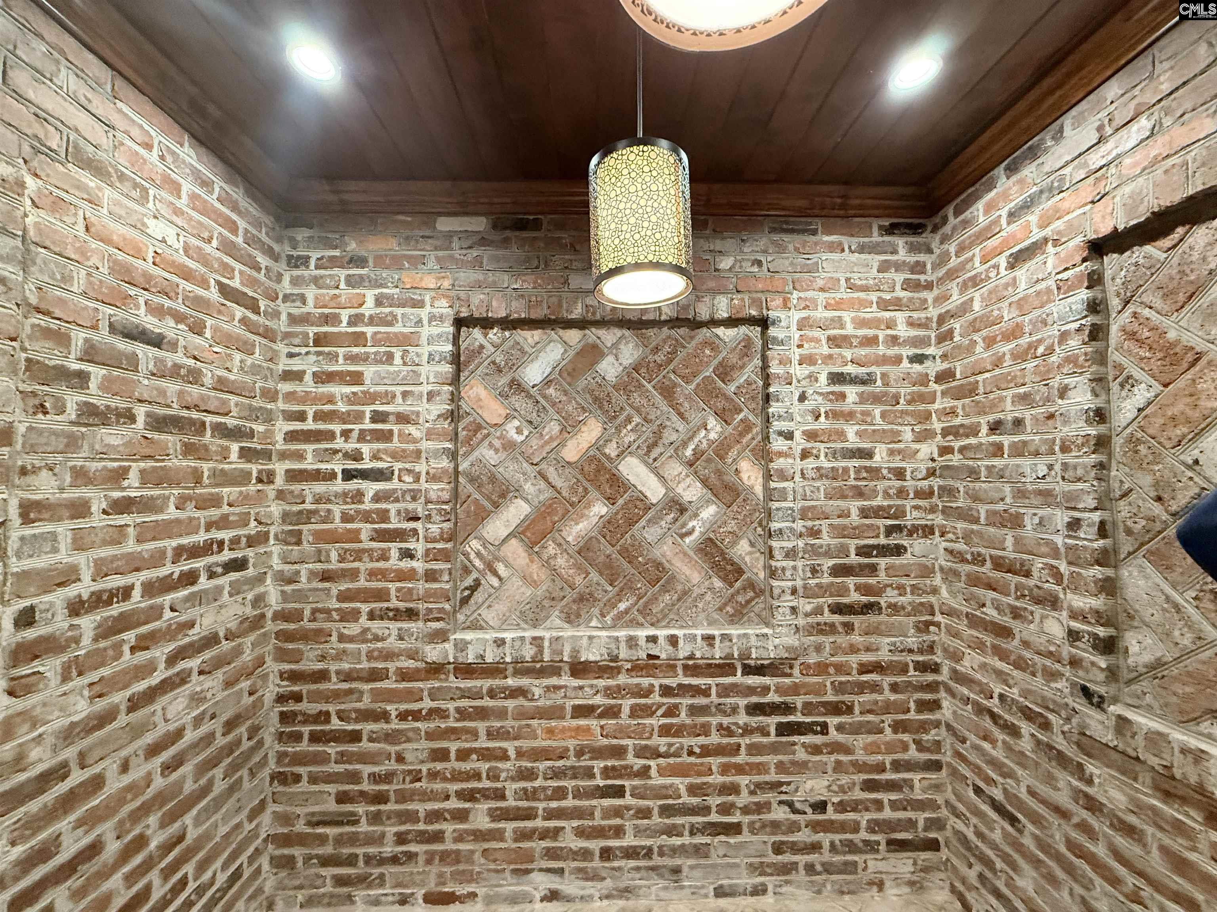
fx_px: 492
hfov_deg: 102.1
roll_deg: +0.0
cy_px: 456
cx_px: 608
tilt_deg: +3.0
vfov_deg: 85.7
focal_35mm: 14
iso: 400
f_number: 2.2
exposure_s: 1/60
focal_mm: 2.22
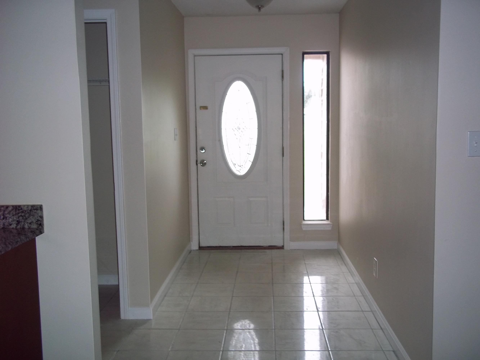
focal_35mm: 36
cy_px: 180
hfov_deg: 51.4
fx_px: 499
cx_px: 240
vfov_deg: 39.7
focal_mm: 6.5
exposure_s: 1/50
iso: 100
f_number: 3.1
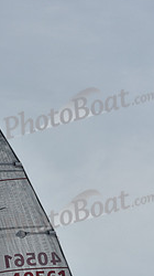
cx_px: -53
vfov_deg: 7.2
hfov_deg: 4.1
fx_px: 2163
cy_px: 286
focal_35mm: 297
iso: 320
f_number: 8
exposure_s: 1/1000
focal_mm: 122
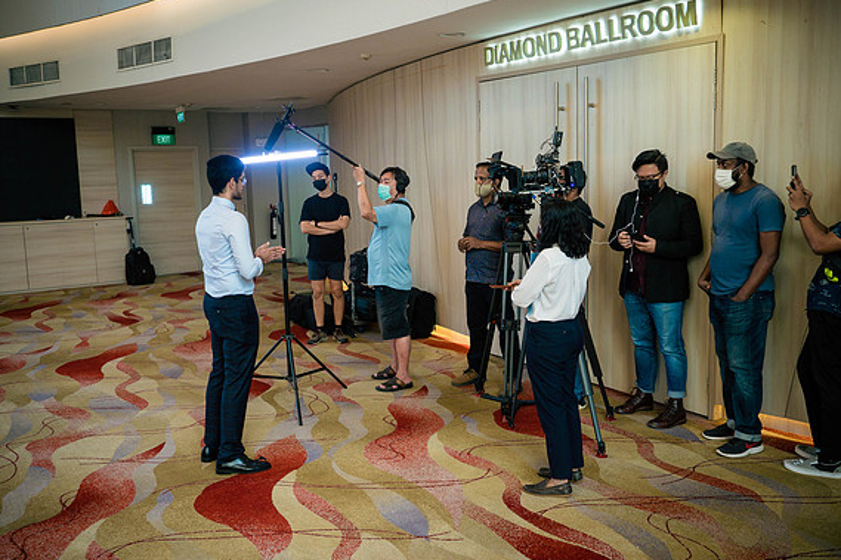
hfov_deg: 54.4
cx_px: 420
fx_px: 817
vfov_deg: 37.8
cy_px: 280
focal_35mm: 35
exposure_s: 1/125
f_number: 2.8
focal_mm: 16
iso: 500
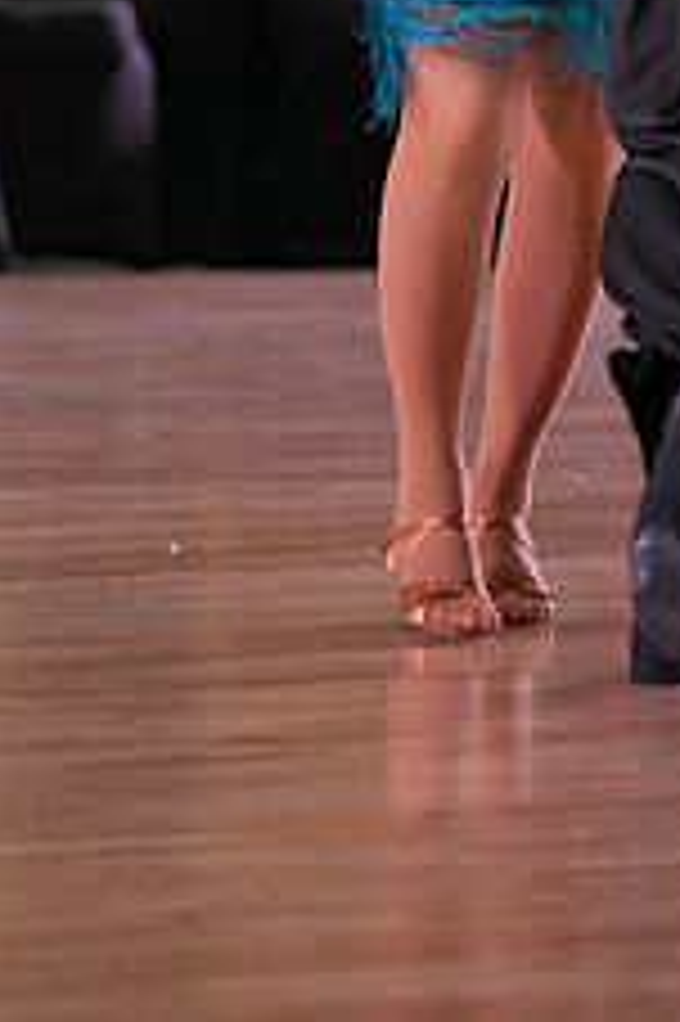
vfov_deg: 4.7
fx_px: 12400
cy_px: -279
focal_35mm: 437
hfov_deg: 3.1
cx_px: 682
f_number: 4
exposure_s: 1/500
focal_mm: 171
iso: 1600
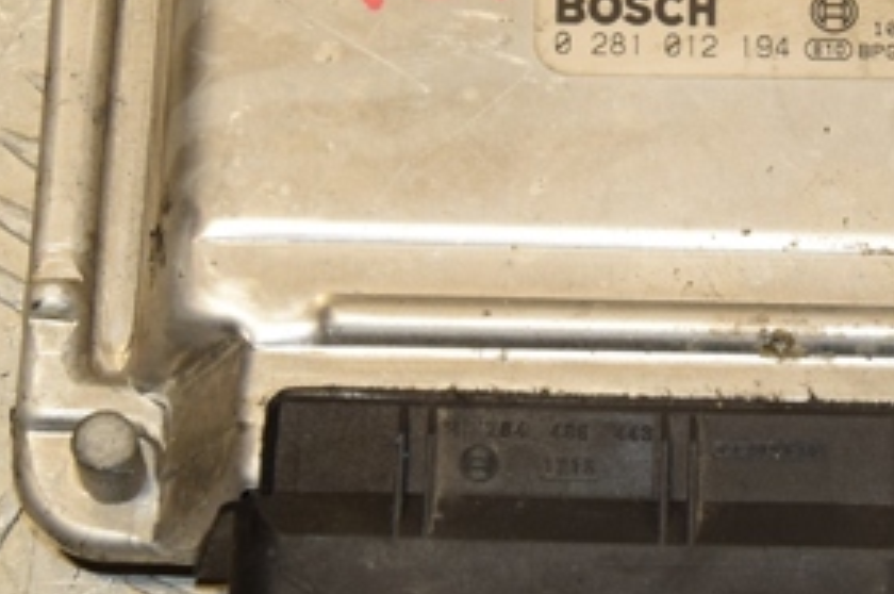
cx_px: 849
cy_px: 73
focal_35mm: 199
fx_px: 4936
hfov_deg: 10.3
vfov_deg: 6.9
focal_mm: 58
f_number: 10
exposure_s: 1/200
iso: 800
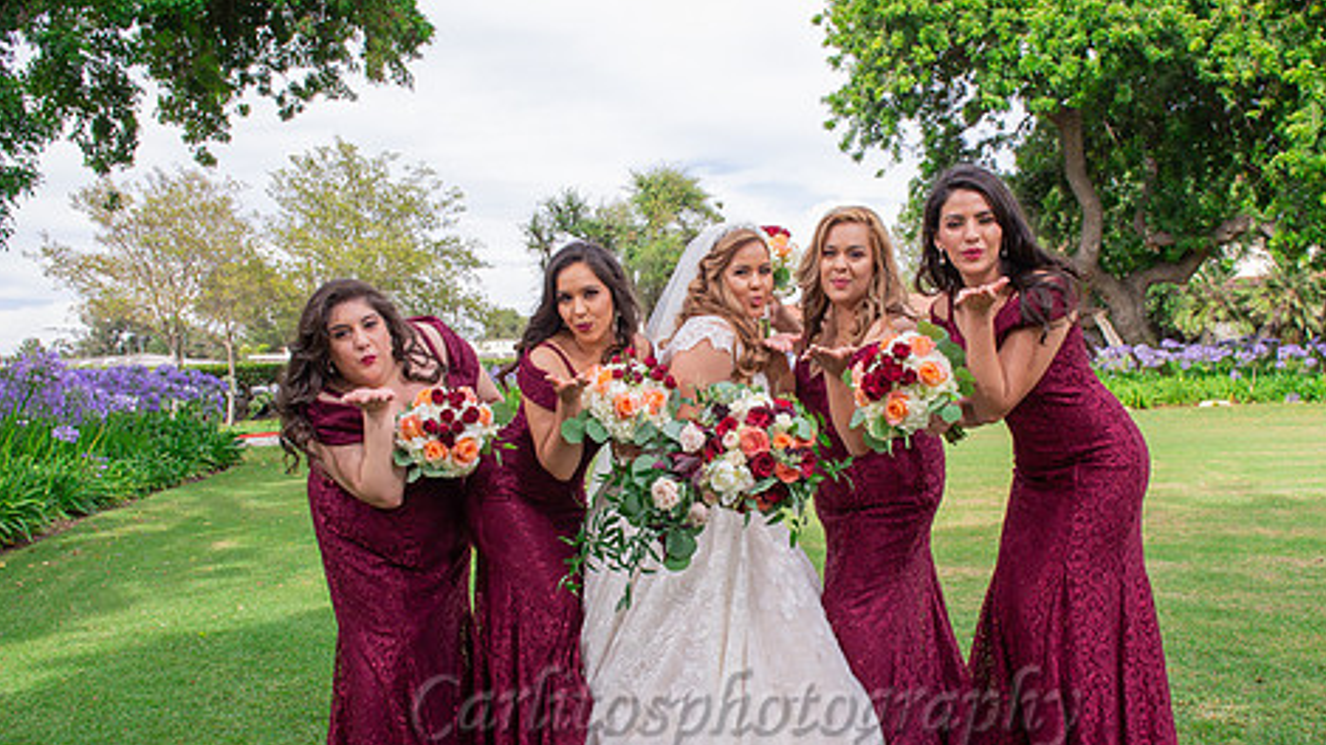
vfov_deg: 37.6
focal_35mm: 31
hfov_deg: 62.5
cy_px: 432
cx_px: 736
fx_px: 1090
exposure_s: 1/250
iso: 400
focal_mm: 24
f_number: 7.1
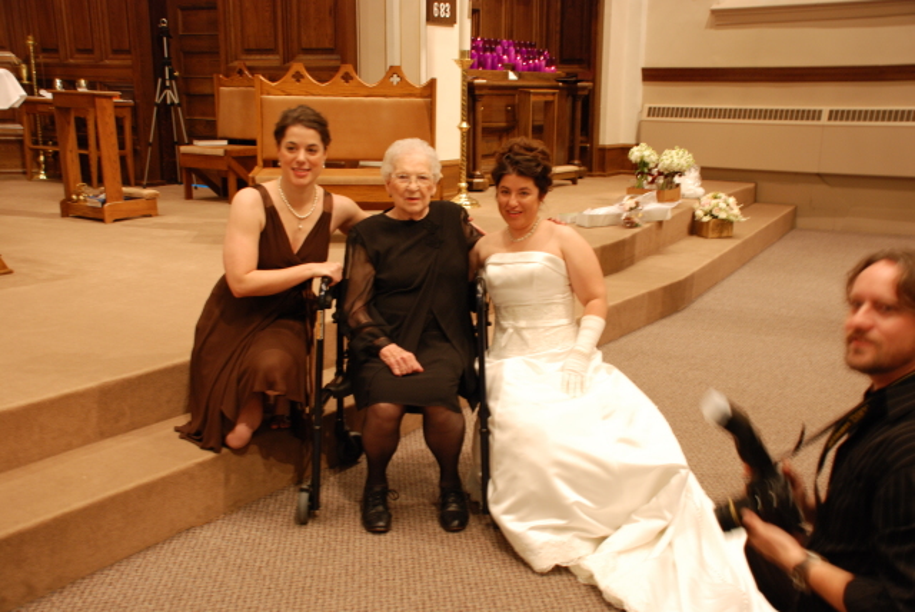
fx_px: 992
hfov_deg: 49.5
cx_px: 458
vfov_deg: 34.3
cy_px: 306
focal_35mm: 39
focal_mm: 26
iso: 400
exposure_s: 1/10
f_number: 4
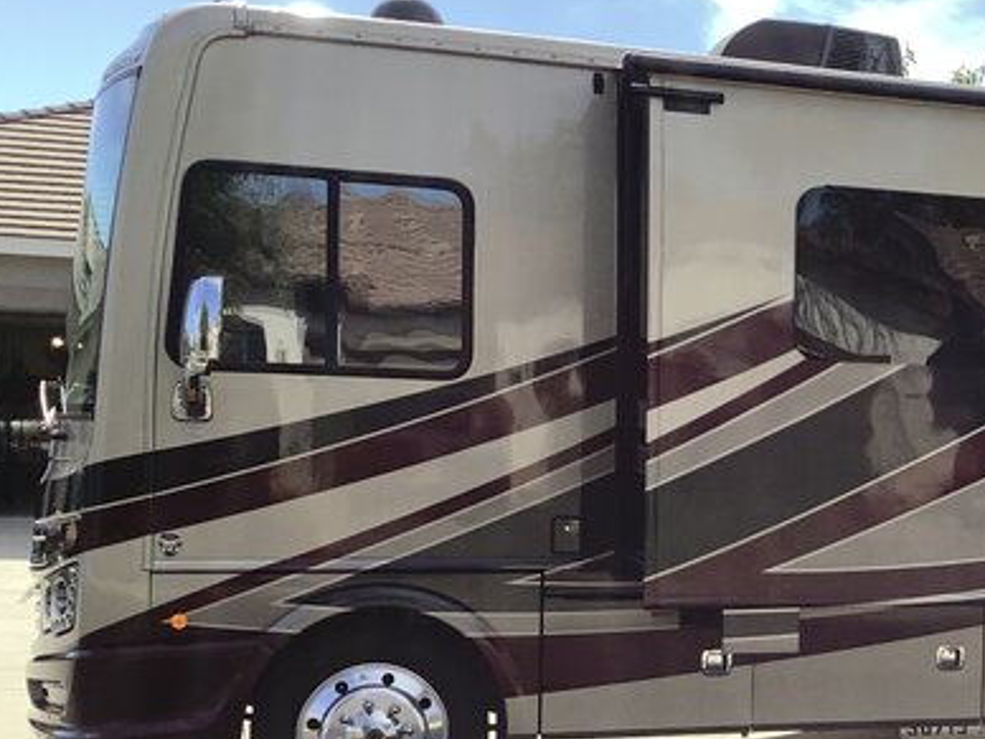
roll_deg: -1.2
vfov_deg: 22.8
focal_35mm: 64
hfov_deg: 28.3
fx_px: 1821
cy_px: 526
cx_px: 1000
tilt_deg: -3.7
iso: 25
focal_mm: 3.3
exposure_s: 1/916
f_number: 2.4
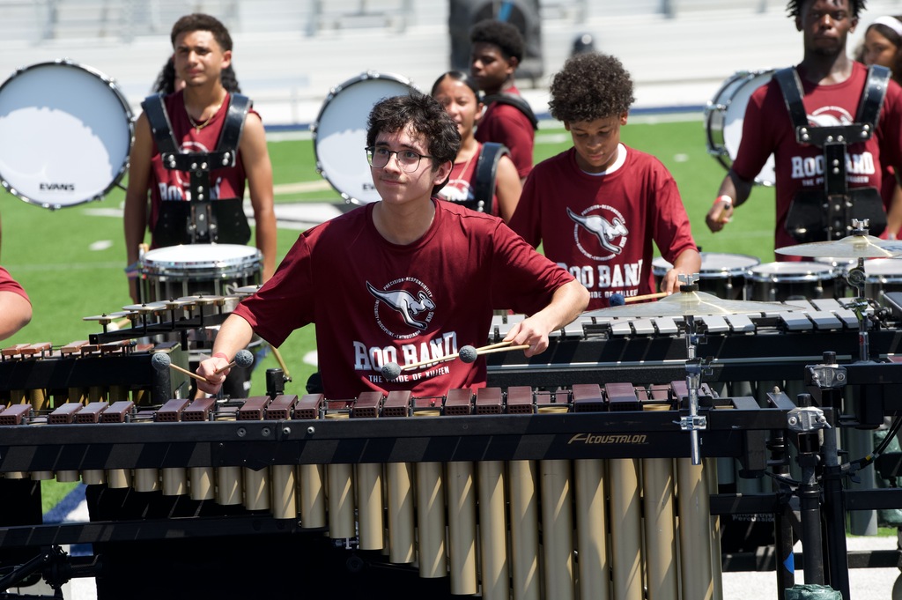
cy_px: 300
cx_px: 451
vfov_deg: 8.3
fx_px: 4131
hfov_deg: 12.5
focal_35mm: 165
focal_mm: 165
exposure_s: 1/1600
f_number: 7.1
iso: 800
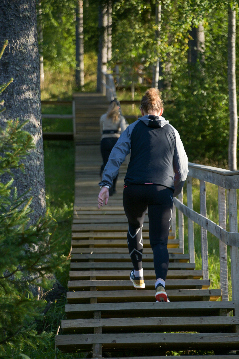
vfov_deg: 14.2
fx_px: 1446
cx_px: 120
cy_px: 180
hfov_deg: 9.4
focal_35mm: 145
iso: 160
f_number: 6
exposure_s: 1/250
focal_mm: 145
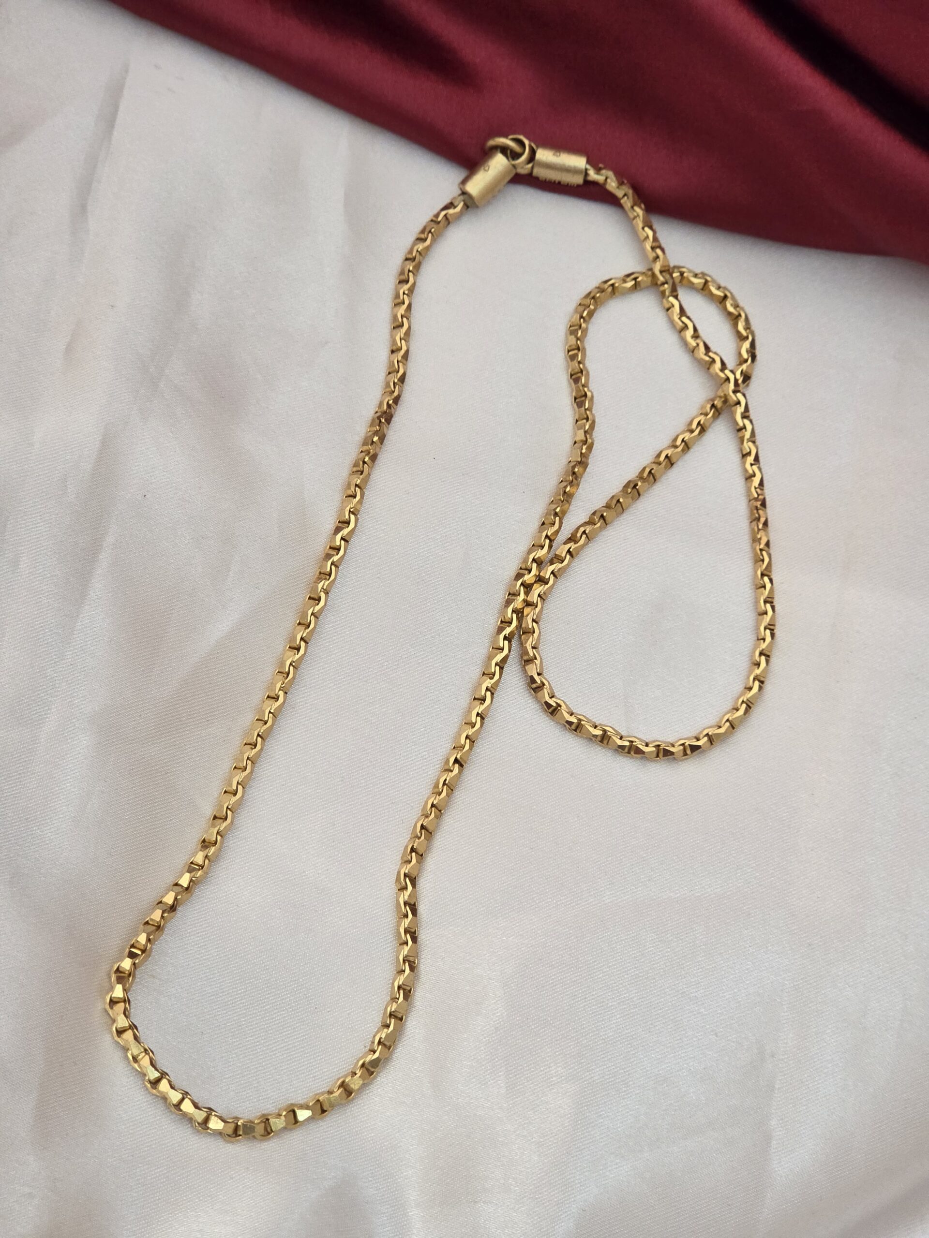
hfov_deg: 21.3
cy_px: 619
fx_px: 2469
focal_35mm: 69
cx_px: 464
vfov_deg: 28.2
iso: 320
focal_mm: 7
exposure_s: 1/100
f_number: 2.4
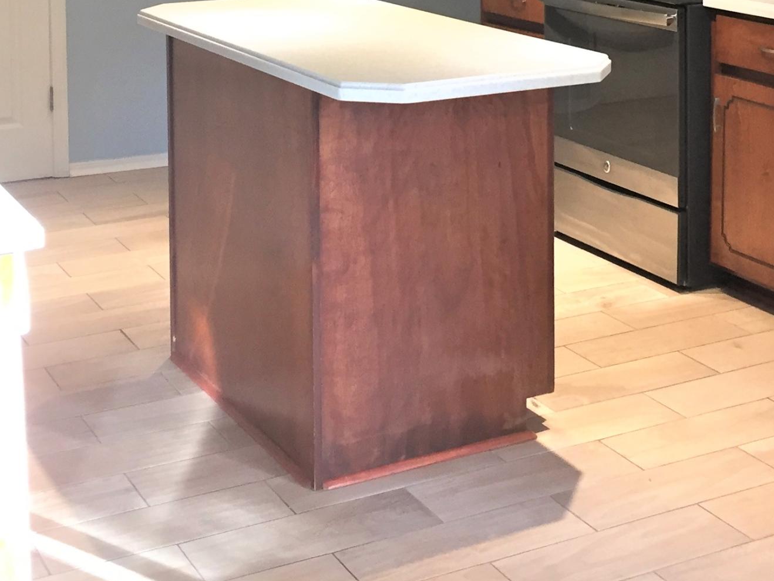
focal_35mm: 66
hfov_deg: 29.3
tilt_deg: -4.4
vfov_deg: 21.2
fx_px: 1476
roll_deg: -1.0
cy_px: -56
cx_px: 449
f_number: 2.2
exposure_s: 1/30
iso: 100
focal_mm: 4.15
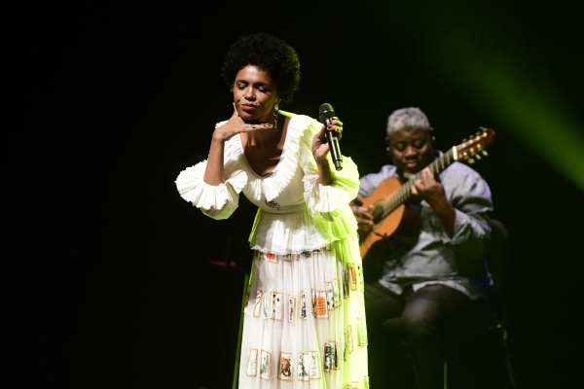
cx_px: 292
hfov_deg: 6.9
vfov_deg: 4.6
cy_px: 194
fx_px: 4866
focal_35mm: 300
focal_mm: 200
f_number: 2.8
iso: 1600
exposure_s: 1/200
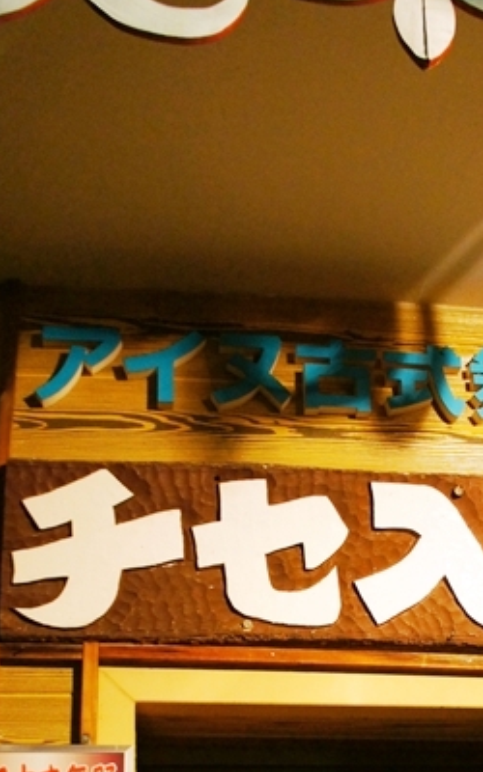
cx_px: 357
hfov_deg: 23.3
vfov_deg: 34.4
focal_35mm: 55
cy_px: 724
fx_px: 1158
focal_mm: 18
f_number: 3.5
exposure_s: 1/60
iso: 1600
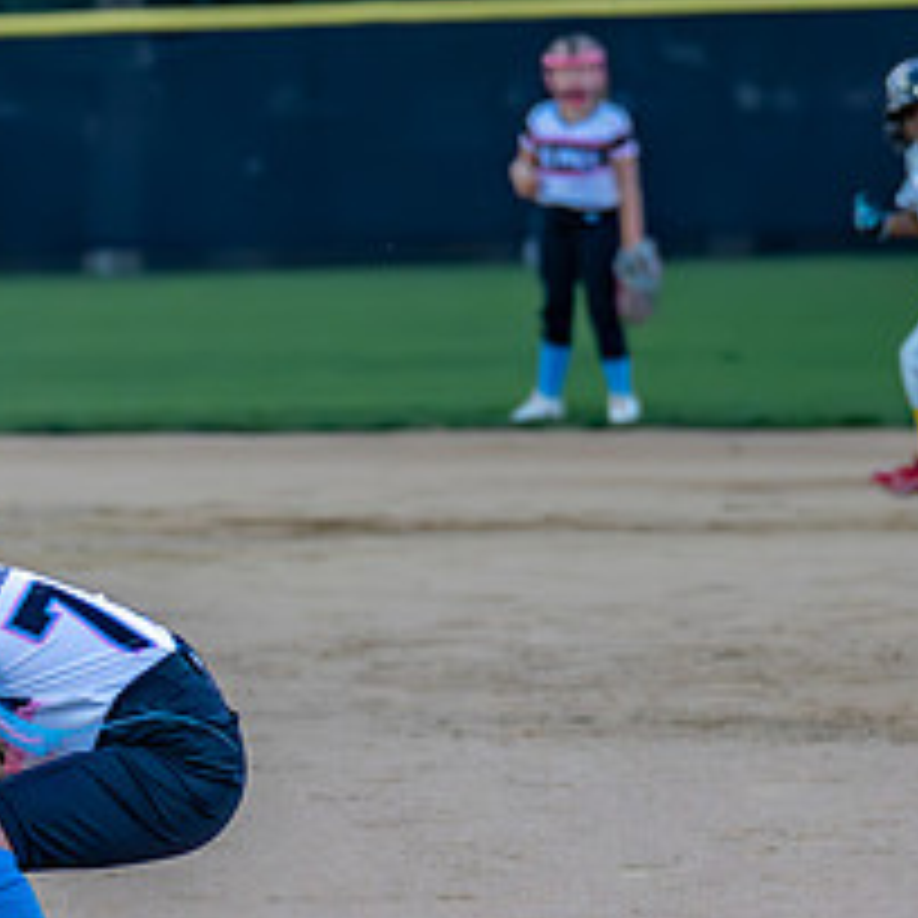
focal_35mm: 327
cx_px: -174
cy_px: 966
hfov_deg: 5.3
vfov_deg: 5.3
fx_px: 9811
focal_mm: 82
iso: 2000
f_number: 2.8
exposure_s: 1/1000
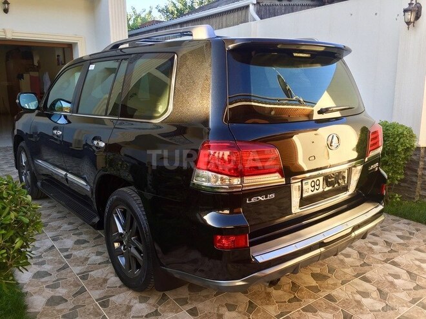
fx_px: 357
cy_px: 160
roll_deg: -0.5
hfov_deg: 61.7
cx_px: 213
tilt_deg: -12.9
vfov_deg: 48.2
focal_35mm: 29
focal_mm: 4.15
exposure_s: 1/105
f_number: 2.2
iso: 32
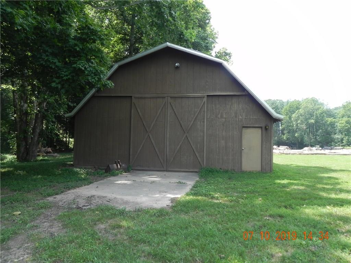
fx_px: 264
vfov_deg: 53.1
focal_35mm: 26
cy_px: 132
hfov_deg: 67.3
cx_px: 176
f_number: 5
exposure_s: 1/192
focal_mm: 4.6
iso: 160
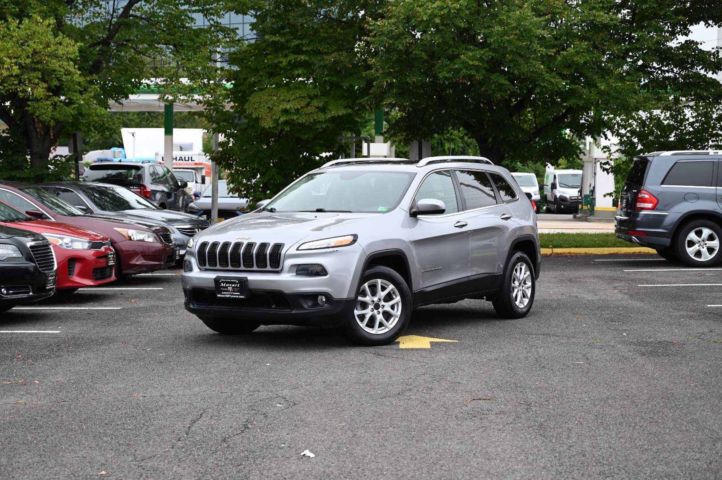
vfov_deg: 22.6
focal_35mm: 60
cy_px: 240
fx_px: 1202
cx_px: 361
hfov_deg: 33.4
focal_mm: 60
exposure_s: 1/250
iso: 200
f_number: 5
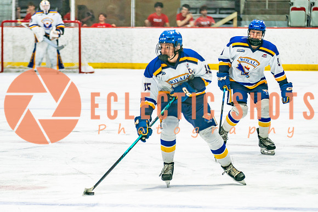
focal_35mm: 263
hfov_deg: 7.8
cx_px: 138
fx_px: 2327
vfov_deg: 5.2
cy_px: 130
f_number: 2.8
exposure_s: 1/640
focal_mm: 140
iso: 320
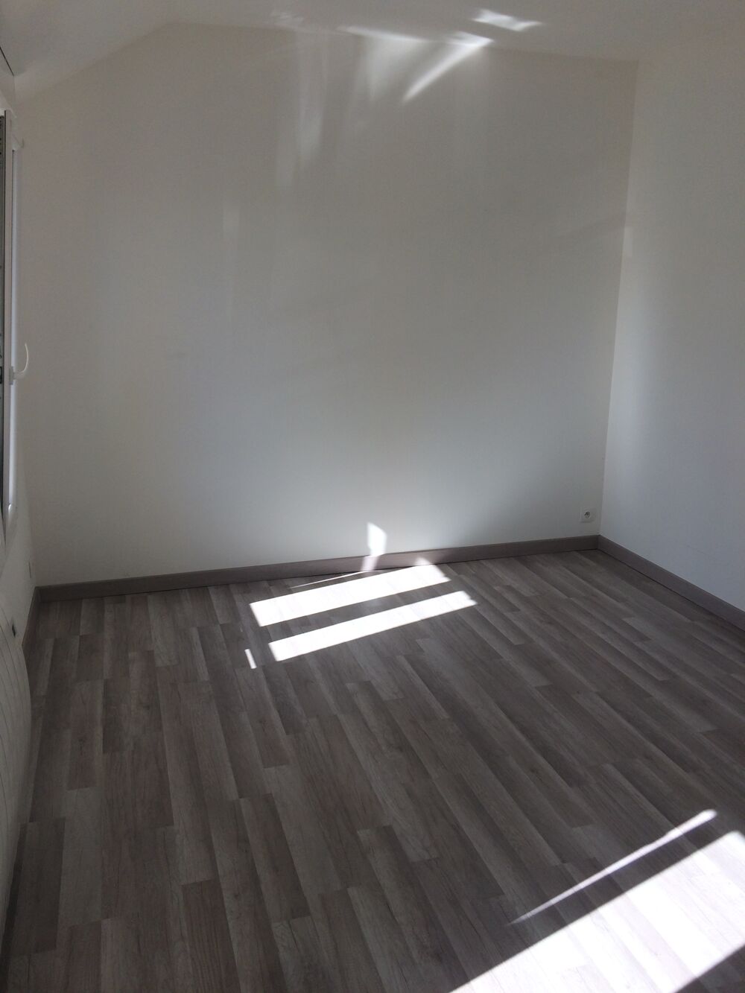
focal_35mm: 29
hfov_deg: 48.2
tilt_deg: -15.2
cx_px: 372
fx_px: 832
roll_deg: +1.9
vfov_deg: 61.7
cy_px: 496
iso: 32
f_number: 2.2
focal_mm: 4.15
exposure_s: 1/570
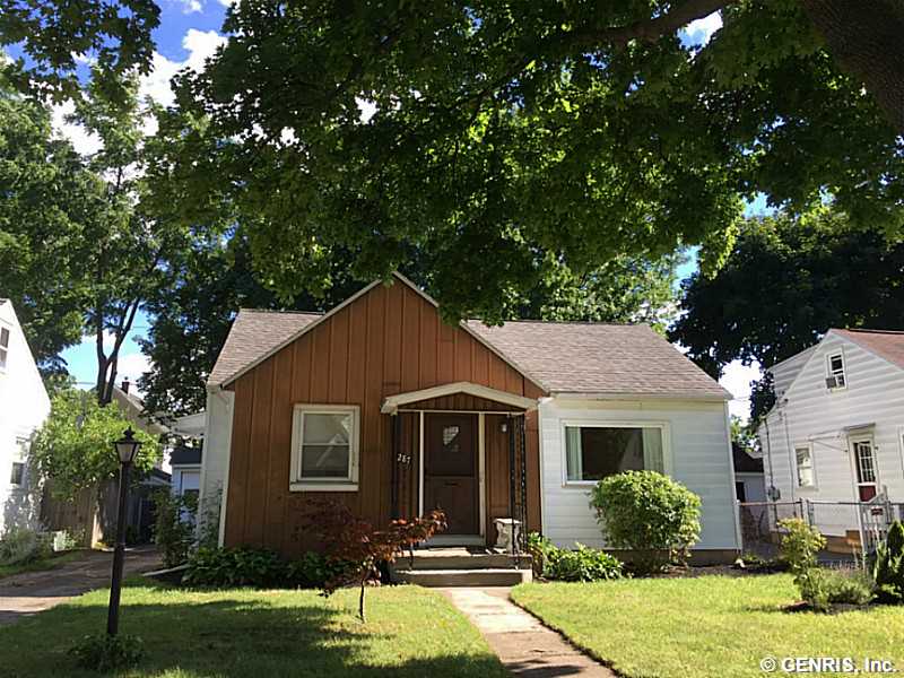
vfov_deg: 48.2
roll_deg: -0.9
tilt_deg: +13.2
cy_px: 339
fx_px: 757
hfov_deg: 61.7
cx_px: 452
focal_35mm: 29
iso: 32
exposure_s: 1/534
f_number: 2.2
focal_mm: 4.15
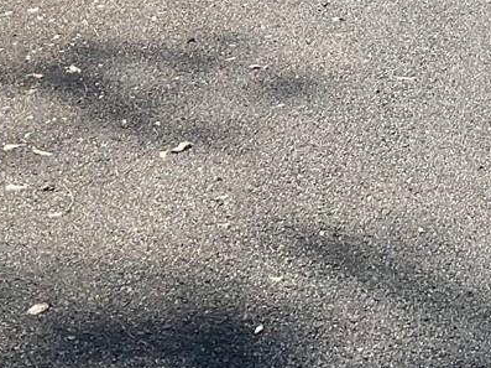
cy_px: -361
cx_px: 497
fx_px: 1658
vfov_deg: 11.4
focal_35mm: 117
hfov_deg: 16.5
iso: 16
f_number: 1.8
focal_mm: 3
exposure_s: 1/2320
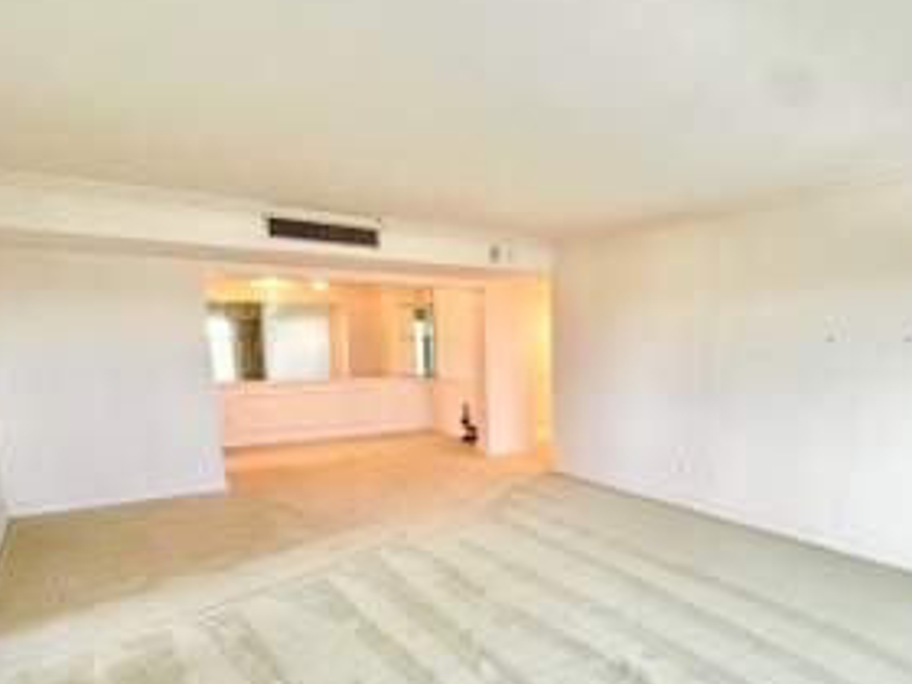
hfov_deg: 70.0
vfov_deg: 55.6
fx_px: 632
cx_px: 590
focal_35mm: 24
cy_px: 459
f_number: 2.2
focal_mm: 2.22
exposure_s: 1/120
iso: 125
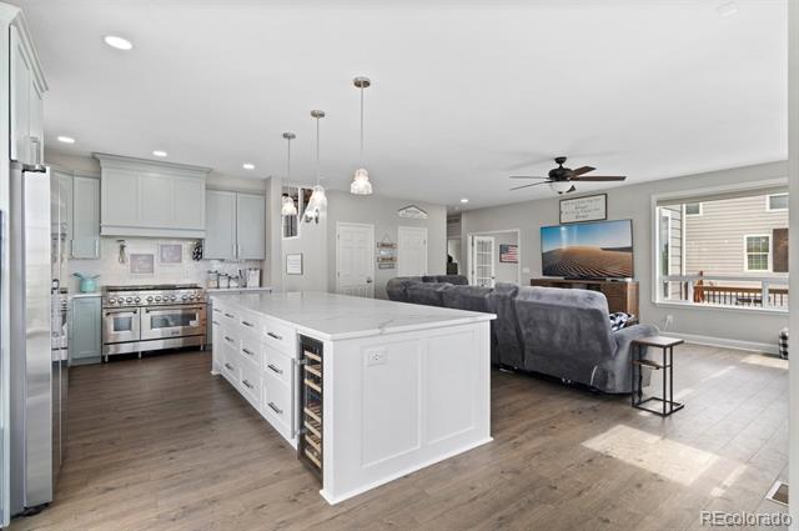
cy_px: 266
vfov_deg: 70.3
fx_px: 377
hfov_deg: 93.3
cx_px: 400
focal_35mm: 17
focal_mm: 17
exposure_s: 1/20
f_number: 8
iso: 400
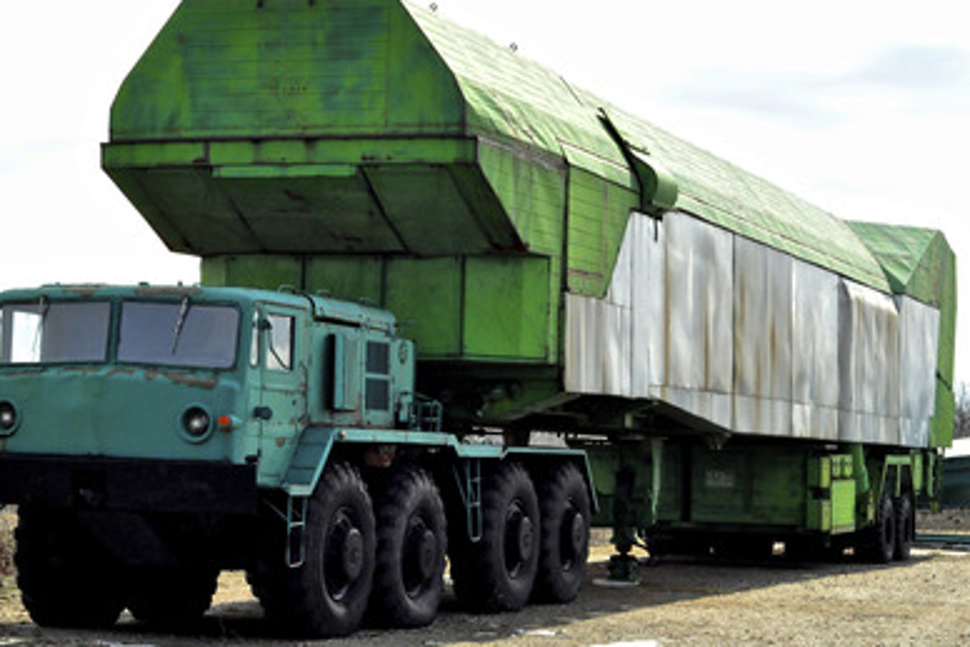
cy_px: 292
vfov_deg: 15.7
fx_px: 2345
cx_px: 450
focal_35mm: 87
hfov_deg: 23.4
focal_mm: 50
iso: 3200
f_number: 8
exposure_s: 1/4000
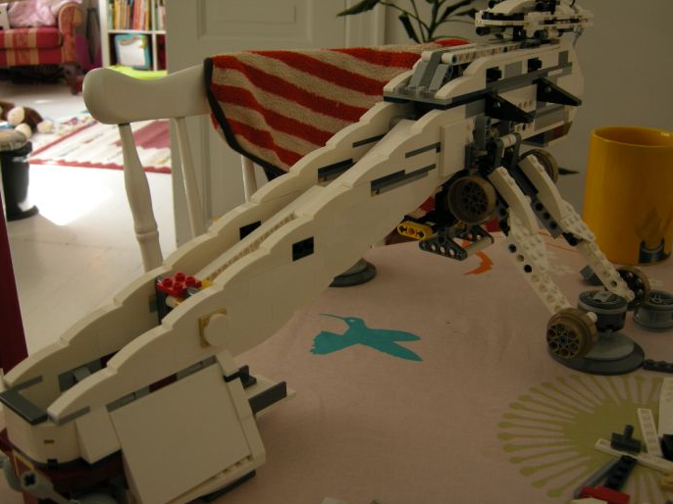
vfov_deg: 34.3
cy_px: 230
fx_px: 816
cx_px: 336
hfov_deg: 44.8
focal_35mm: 42
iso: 65
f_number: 2.7
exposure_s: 1/59.5
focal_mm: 7.5
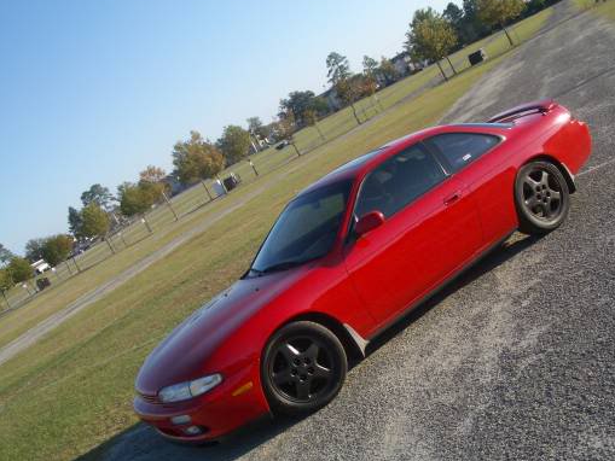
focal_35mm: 44
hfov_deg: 42.9
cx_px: 308
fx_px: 782
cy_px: 251
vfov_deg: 32.9
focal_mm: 5.8
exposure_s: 1/320
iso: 50
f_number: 4.3
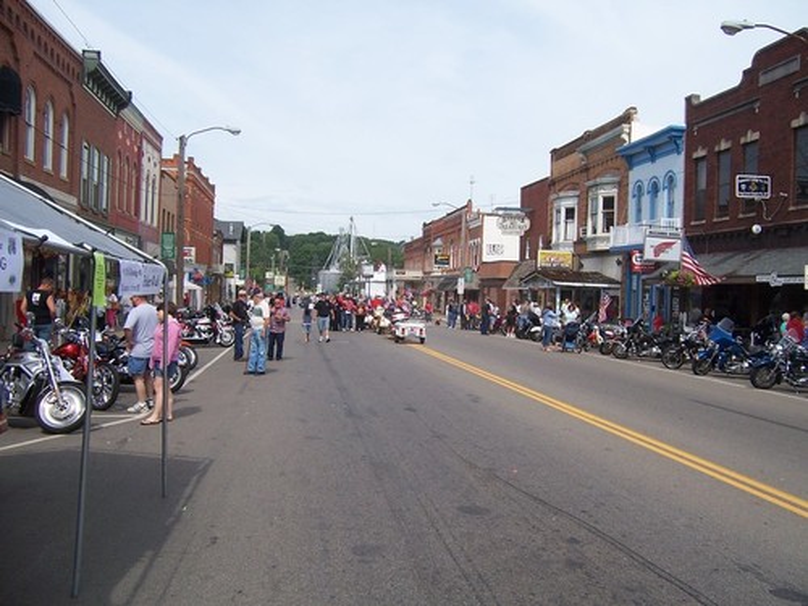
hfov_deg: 55.4
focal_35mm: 33
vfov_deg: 42.9
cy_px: 303
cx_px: 404
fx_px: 770
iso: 80
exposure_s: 1/1000
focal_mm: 5.5
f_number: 3.4
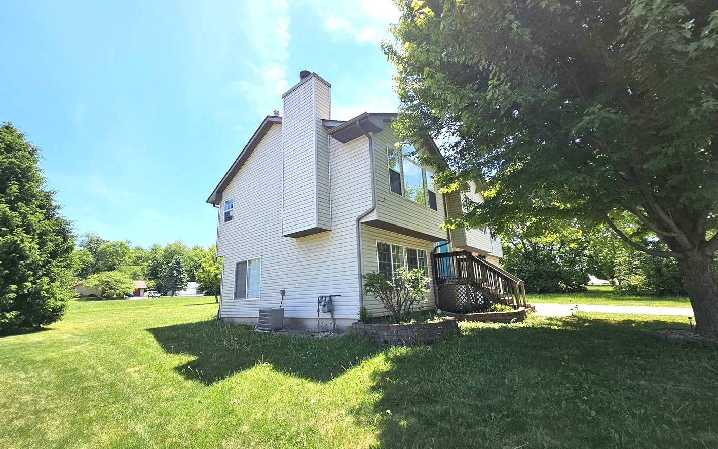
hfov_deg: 105.3
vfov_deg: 78.7
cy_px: 228
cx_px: 357
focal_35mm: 14
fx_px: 274
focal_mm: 2.2
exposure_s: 1/1380
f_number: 2.2
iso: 50
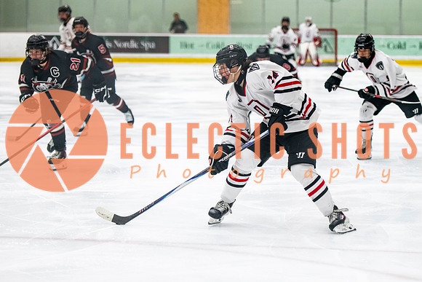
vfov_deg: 9.7
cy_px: 171
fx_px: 1652
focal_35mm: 141
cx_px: 254
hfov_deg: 14.5
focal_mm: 100
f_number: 3.2
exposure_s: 1/800
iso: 2500
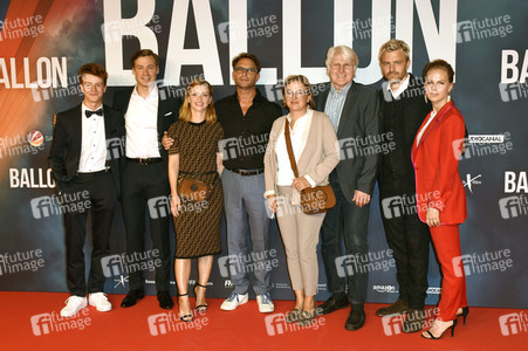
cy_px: 176
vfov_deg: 34.2
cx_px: 264
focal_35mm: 39
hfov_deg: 49.6
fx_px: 572
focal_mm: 26
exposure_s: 1/100
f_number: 6.3
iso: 400
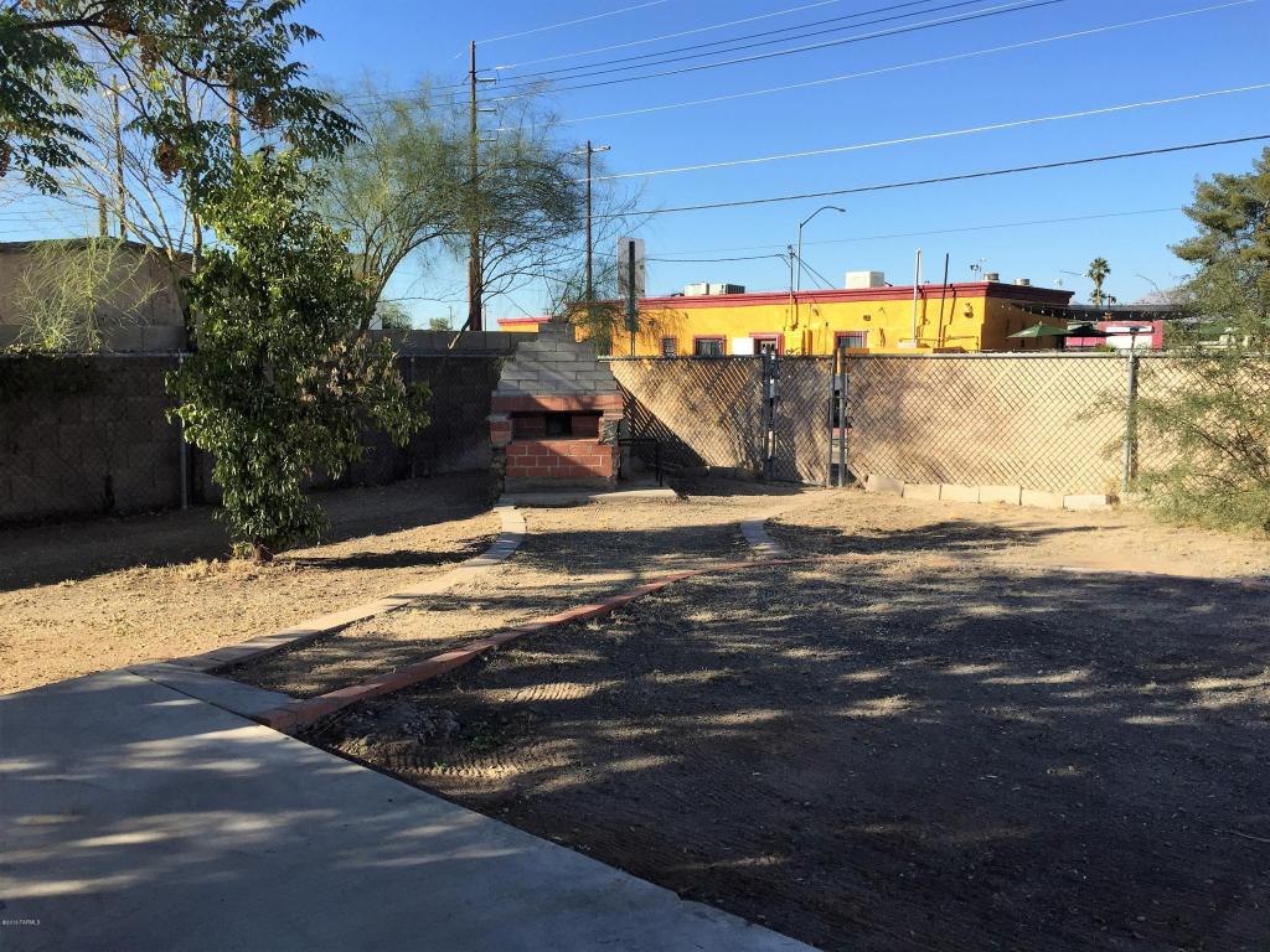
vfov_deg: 48.2
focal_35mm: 29
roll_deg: +0.0
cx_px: 635
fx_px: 1064
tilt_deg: -7.1
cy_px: 476
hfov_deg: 61.7
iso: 32
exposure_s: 1/1199
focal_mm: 4.15
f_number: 2.2
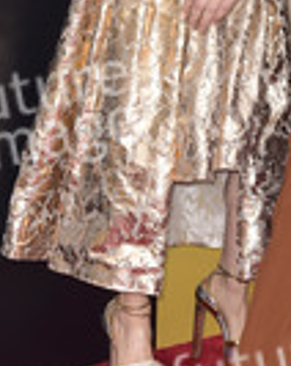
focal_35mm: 204
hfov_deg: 7.5
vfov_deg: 9.4
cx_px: 298
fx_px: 2201
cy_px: -11
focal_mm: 72
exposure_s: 1/250
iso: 500
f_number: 6.3
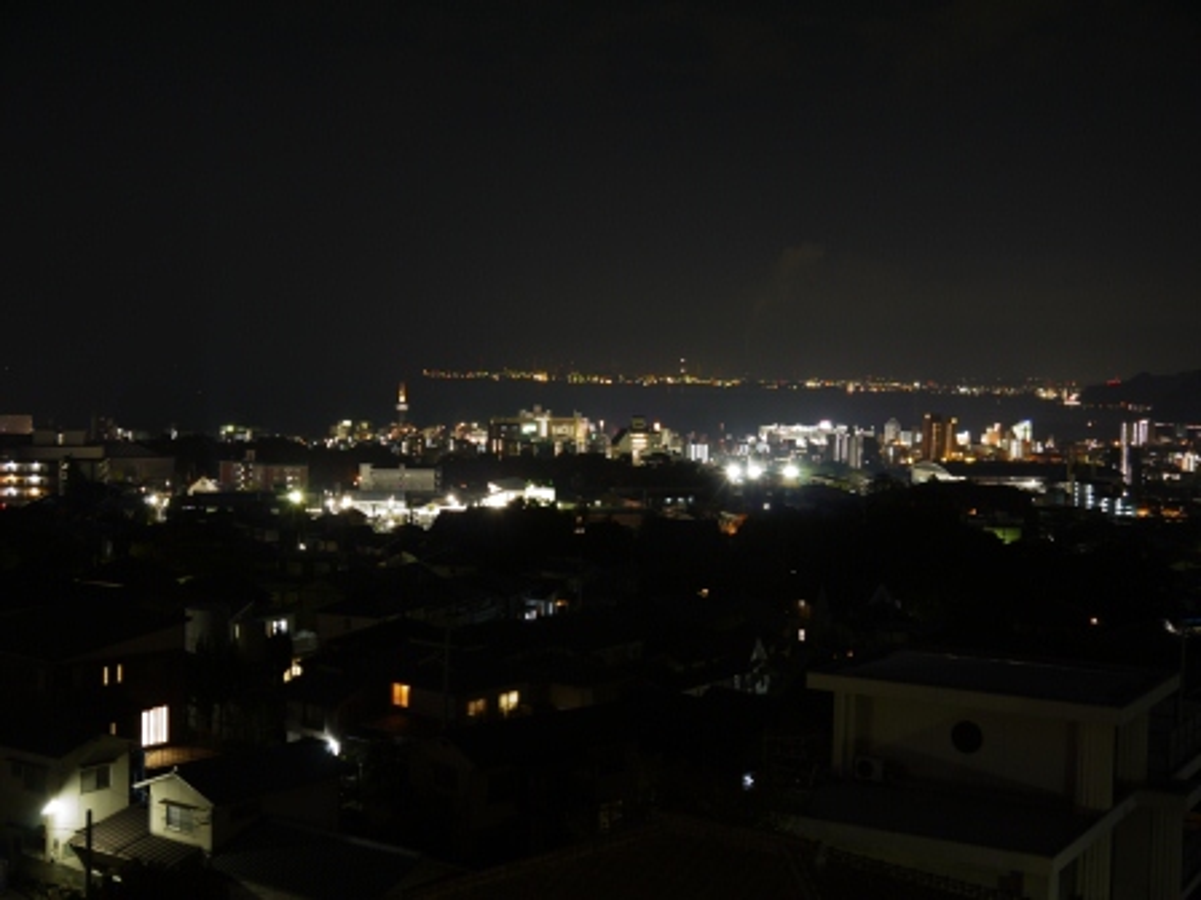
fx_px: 1735
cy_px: 450
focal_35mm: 50
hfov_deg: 38.2
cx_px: 600
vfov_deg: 29.1
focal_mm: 25
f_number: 5.6
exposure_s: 6
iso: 100
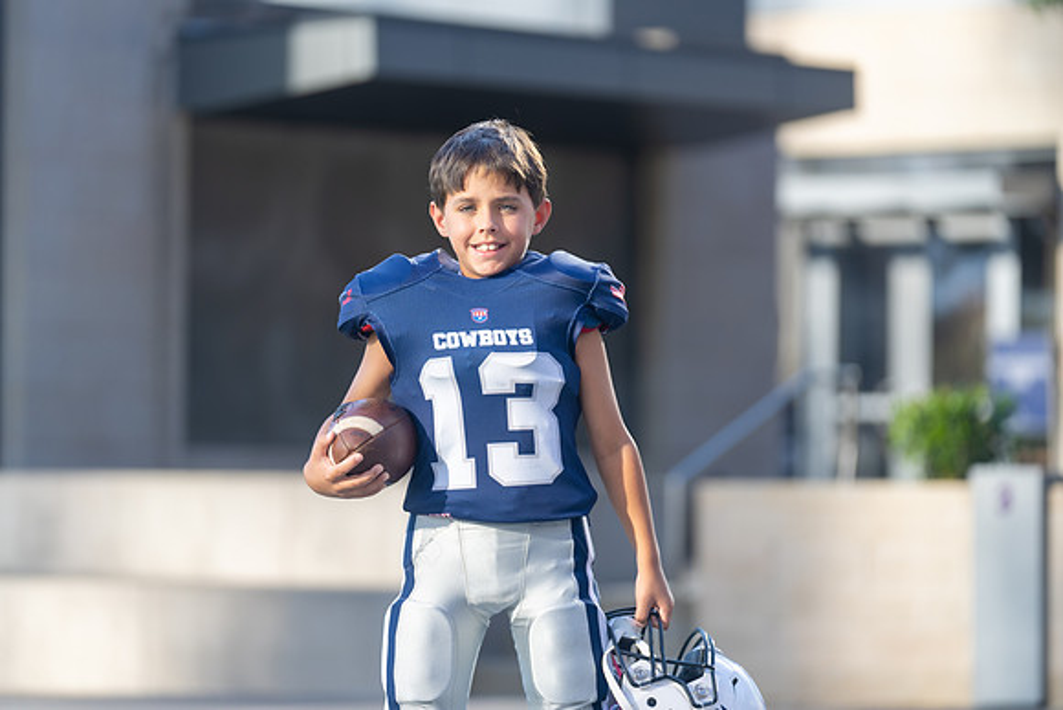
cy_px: 355
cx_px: 532
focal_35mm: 171
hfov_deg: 12.0
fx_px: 5043
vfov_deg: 8.0
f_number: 2.8
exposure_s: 1/500
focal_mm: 164
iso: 100
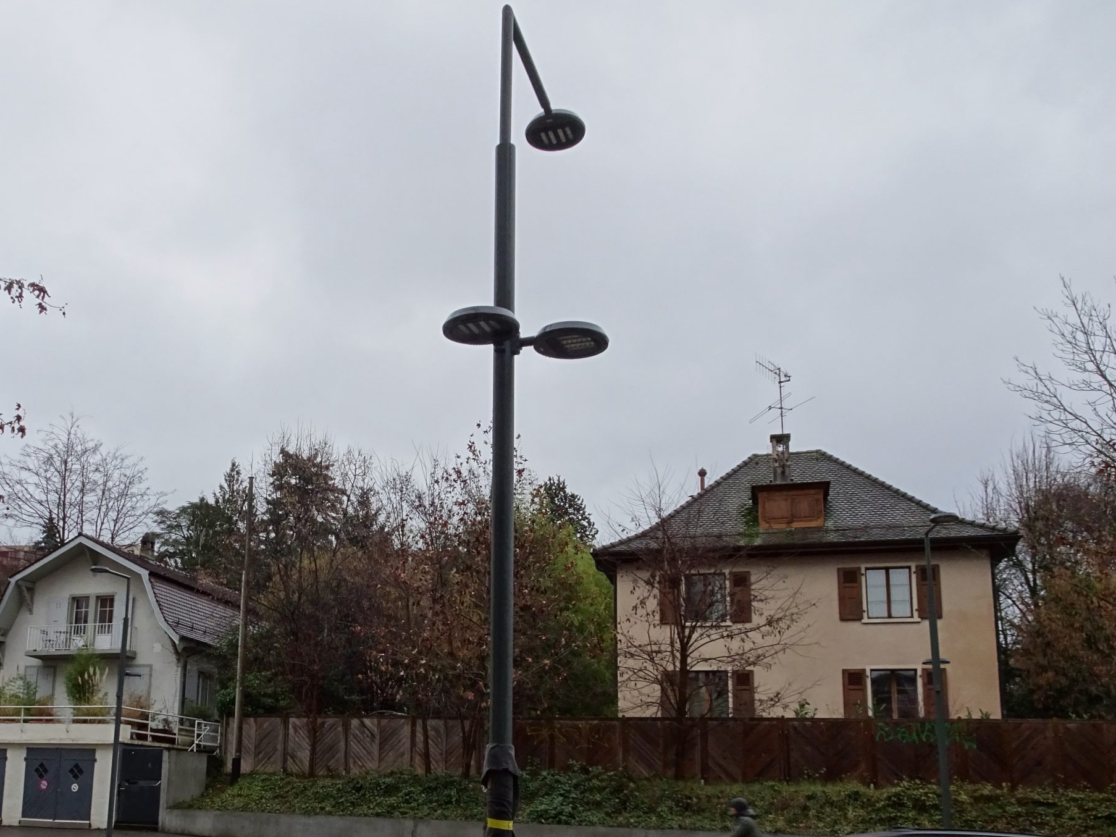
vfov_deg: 41.0
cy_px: 592
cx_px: 348
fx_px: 1096
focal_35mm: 34
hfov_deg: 52.6
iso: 100
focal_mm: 4.1
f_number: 3.5
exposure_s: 1/30
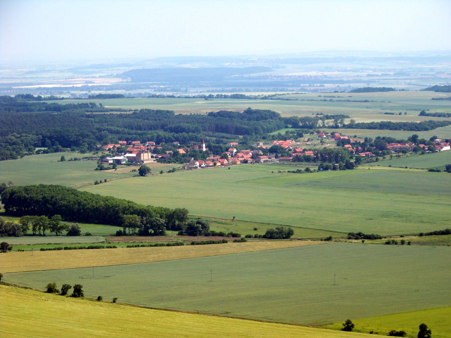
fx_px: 1785
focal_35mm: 137
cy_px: 169
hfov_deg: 14.4
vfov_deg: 10.8
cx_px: 226
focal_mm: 22.2
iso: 64
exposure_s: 1/800
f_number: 3.2
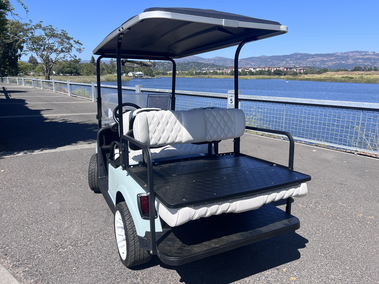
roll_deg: -0.5
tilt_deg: -14.1
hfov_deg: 67.3
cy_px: 142
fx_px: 285
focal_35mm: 26
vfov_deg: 53.1
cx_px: 190
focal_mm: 5.7
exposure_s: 1/3460
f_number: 1.5
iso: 50
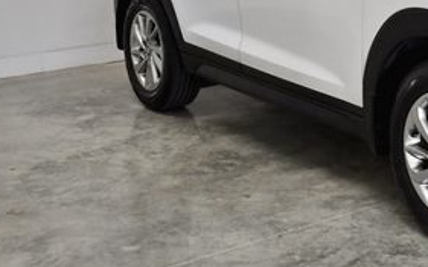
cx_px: 469
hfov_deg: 24.4
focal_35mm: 79
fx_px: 921
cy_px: -24
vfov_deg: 16.0
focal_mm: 23
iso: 1250
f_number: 4
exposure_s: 1/2000
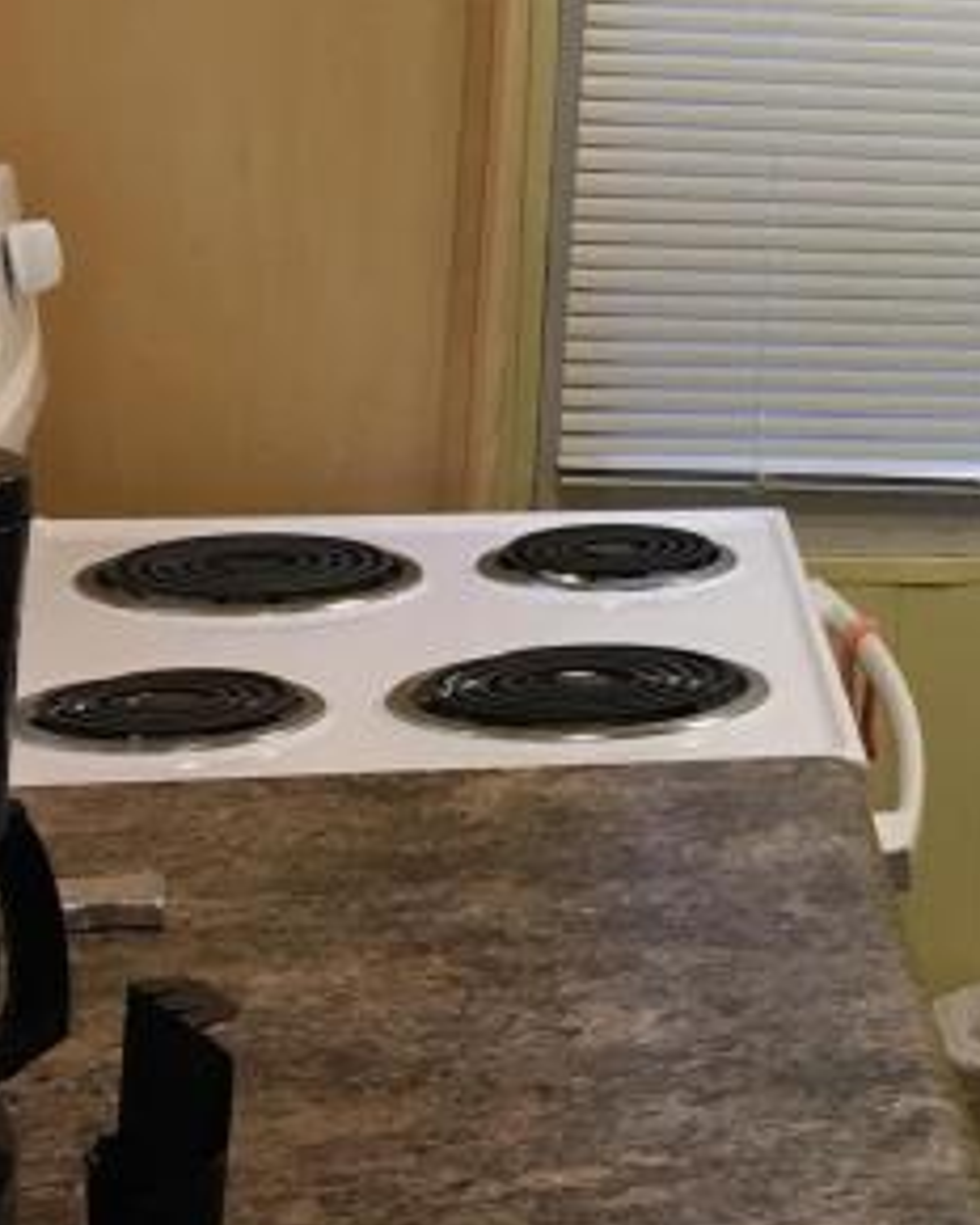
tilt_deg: -2.8
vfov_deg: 18.7
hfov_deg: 14.4
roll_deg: -4.2
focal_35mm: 100
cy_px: -4
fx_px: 3626
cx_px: 1474
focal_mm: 4.15
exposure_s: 1/30
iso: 64
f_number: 2.2
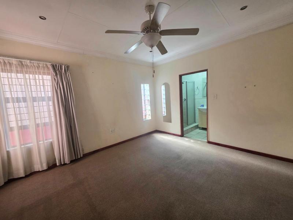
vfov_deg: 89.9
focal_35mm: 13
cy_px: 110
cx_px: 146
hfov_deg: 106.2
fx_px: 110
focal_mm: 2.2
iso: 250
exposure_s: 1/101
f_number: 1.9
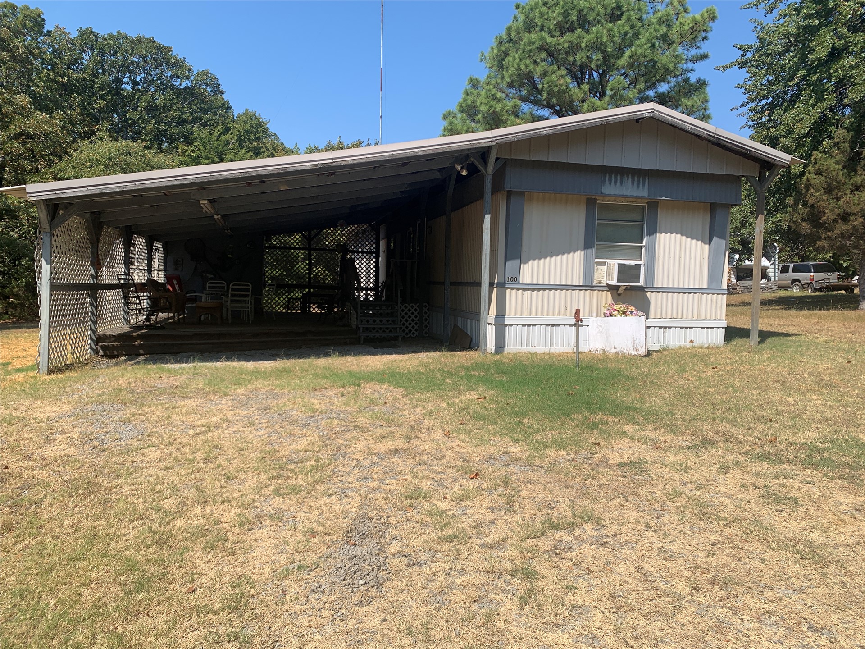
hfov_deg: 67.3
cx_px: 432
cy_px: 324
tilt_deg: -2.2
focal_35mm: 26
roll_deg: -2.5
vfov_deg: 53.1
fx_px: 650
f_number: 1.8
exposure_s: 1/2208
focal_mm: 4.25
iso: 25
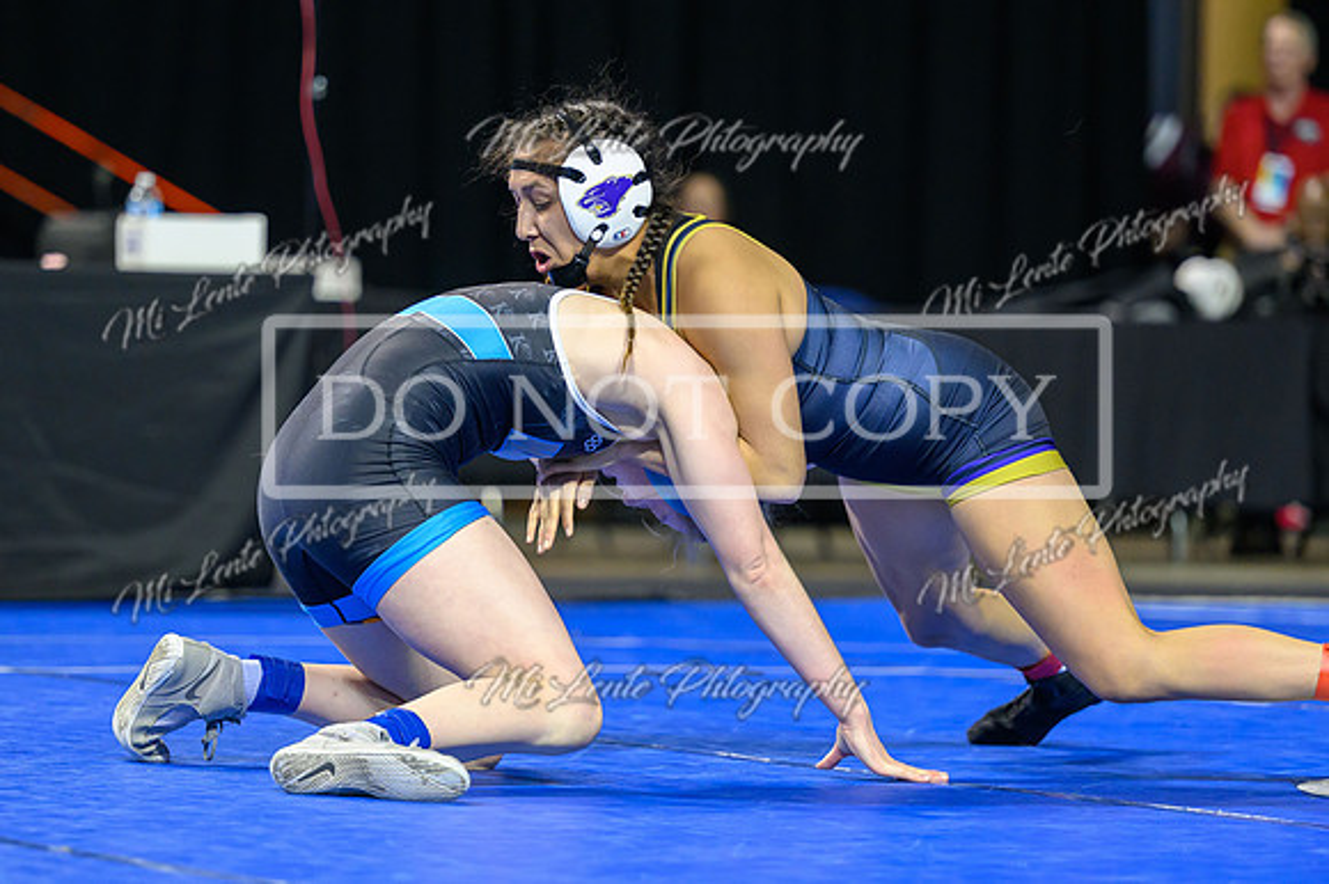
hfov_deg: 10.3
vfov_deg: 6.9
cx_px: 589
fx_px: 7375
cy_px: 432
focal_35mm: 200
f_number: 2.8
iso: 3200
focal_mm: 150
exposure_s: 1/800
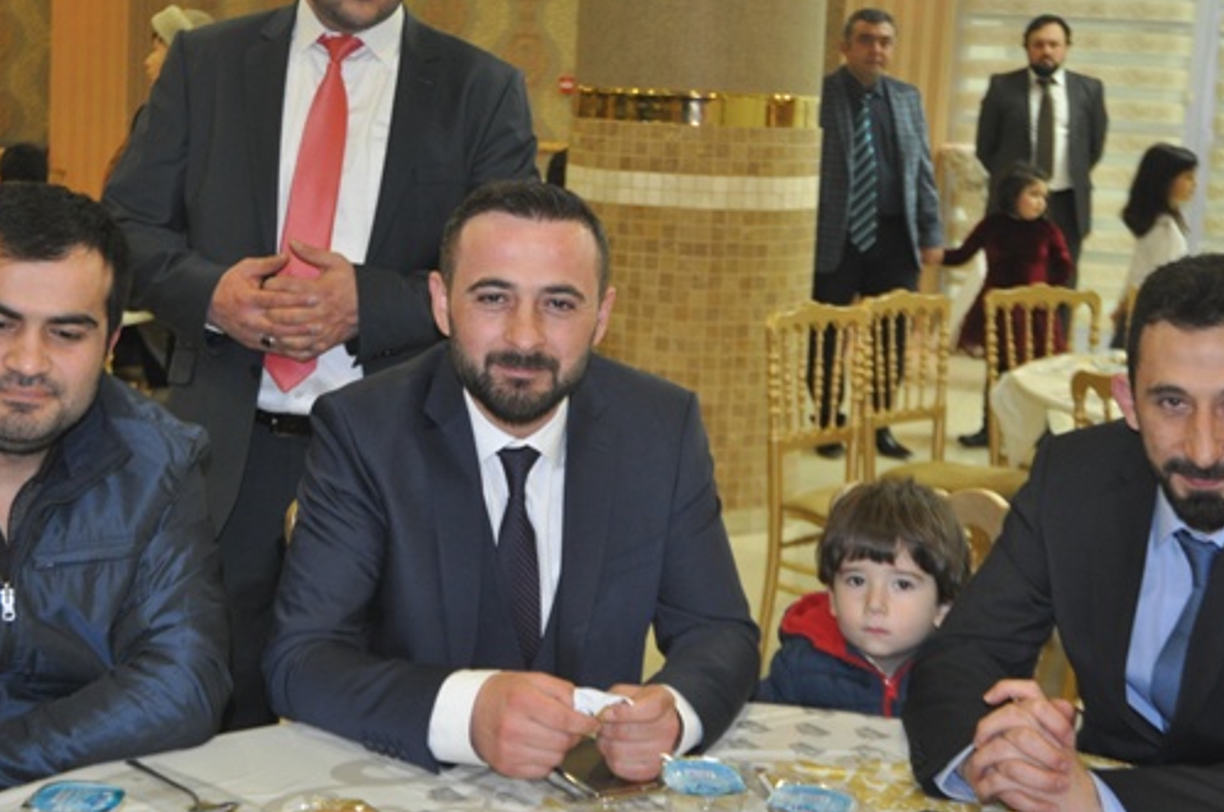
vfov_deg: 22.6
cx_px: 552
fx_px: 2025
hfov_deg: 33.6
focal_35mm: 60
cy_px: 330
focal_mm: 31
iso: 800
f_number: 4
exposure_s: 1/60
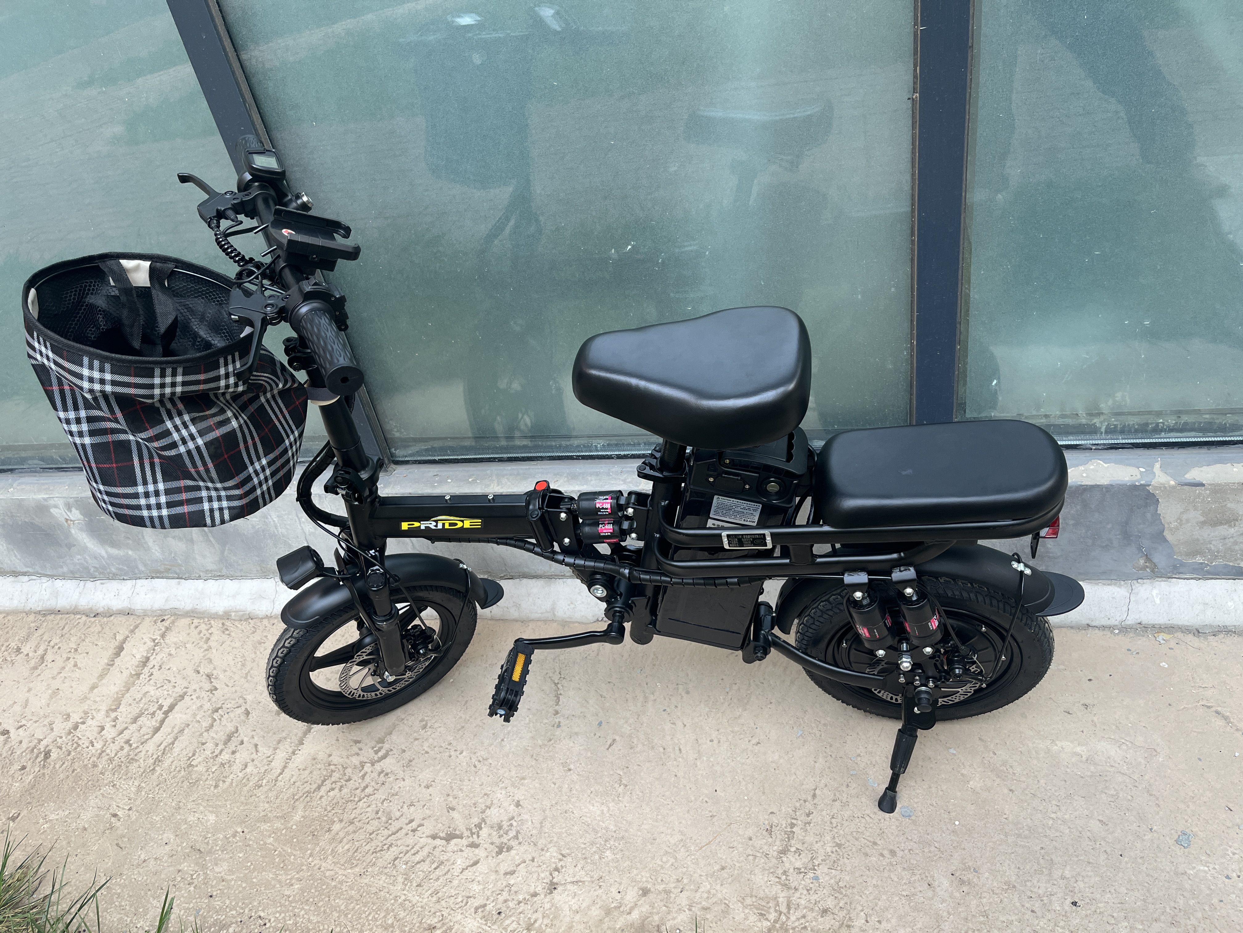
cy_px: 466
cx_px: 622
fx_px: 934
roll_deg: +12.0
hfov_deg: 67.3
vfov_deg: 53.1
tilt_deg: -35.2
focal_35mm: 26
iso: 80
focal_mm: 5.1
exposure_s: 1/121
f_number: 1.6
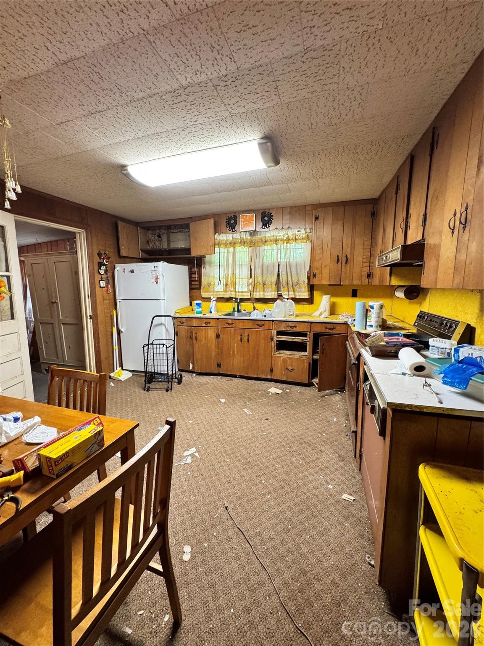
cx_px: 242
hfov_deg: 85.7
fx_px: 261
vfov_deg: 102.1
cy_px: 323
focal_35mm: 14
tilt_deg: -9.2
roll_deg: +0.6
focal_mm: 2.22
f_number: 2.2
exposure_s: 1/60
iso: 250
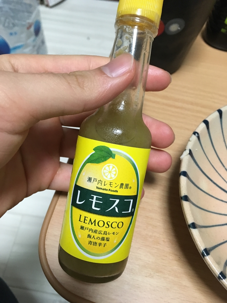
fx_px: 254
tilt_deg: -59.6
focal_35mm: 29
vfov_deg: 61.7
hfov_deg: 48.2
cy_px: 152
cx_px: 114
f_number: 2.2
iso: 160
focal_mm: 4.15
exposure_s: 1/30
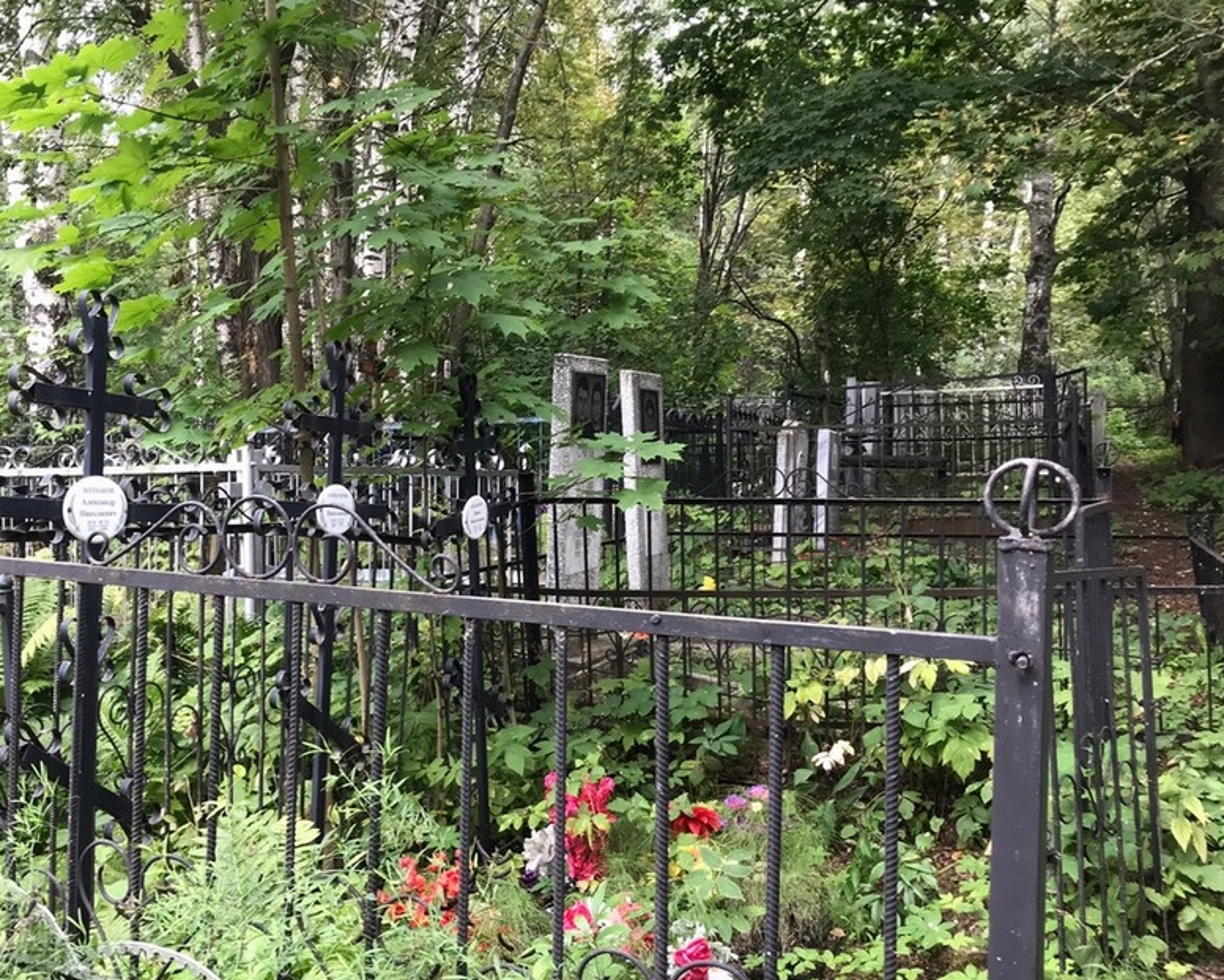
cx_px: 477
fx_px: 1304
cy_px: 506
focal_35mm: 36
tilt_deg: +2.3
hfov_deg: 49.9
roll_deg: -1.7
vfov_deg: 41.2
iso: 40
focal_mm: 3.99
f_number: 1.8
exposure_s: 1/100
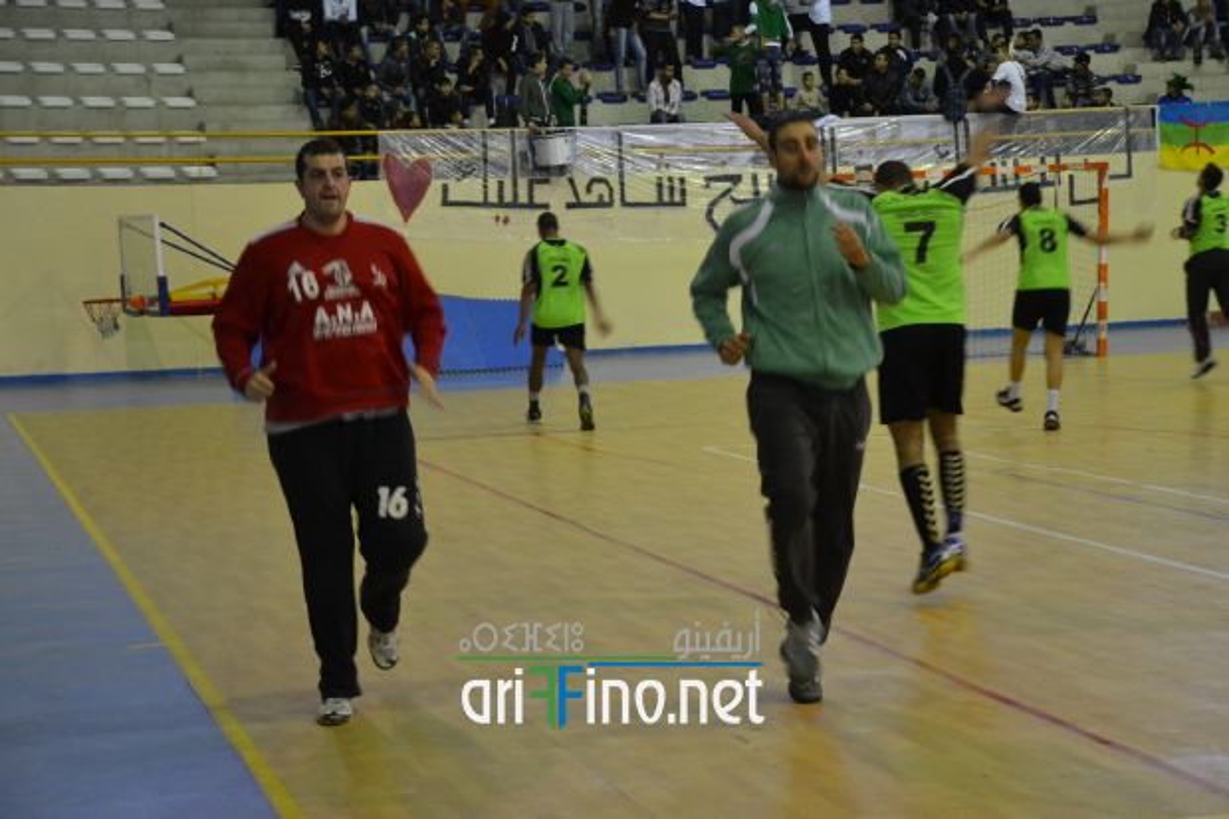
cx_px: 614
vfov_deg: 18.2
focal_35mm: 75
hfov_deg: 27.0
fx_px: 2560
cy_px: 410
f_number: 4.8
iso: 1800
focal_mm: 50
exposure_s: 1/60
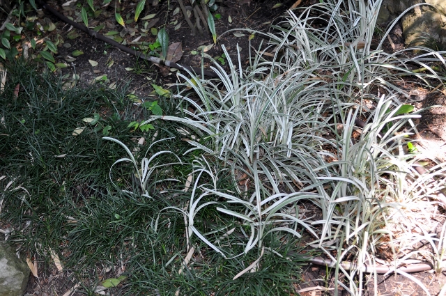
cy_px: 148
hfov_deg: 36.9
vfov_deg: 25.0
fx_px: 668
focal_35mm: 54
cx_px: 223
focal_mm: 36
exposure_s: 1/125
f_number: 5
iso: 800
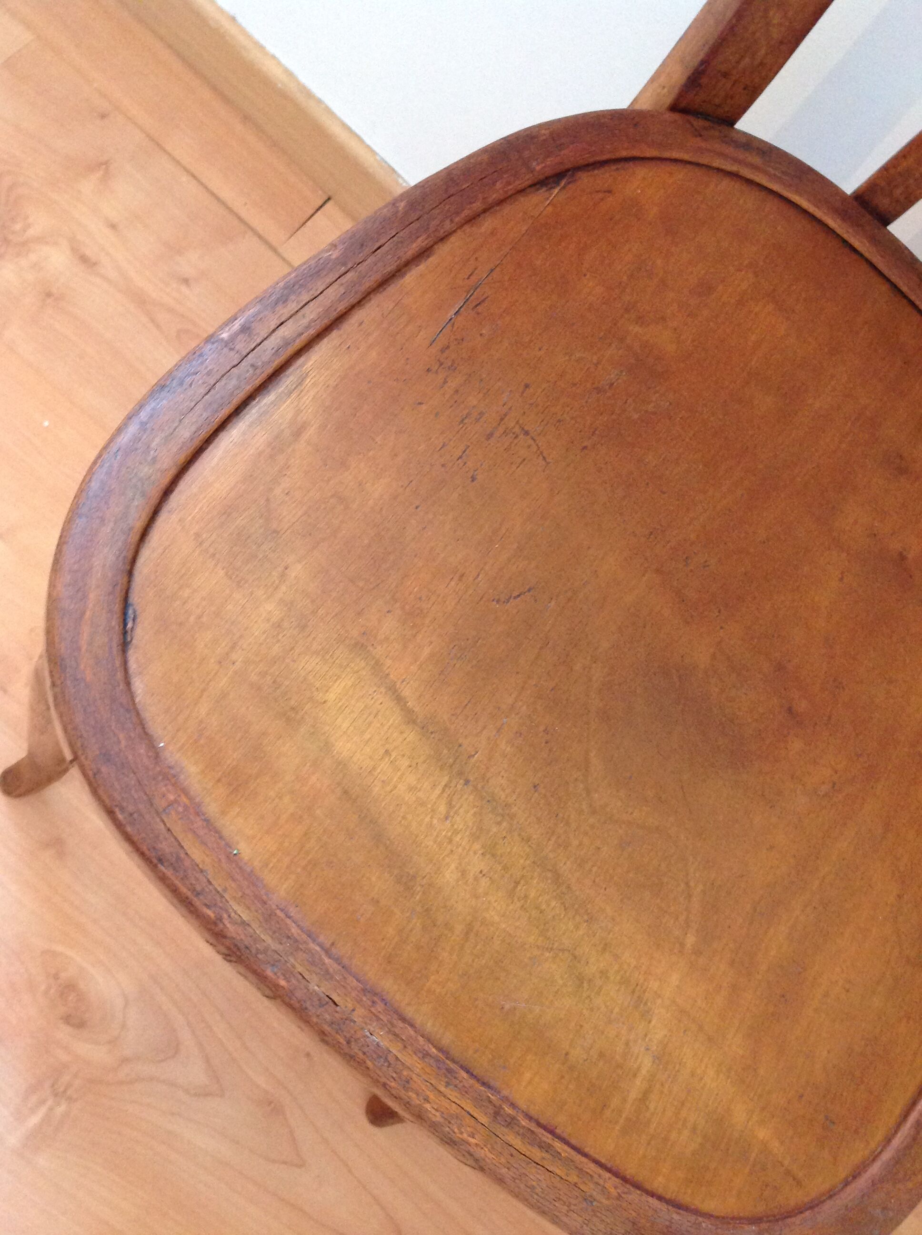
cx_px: 461
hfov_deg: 40.6
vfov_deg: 52.7
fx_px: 1246
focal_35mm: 35
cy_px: 618
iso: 320
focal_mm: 4.28
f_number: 2.4
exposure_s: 1/15
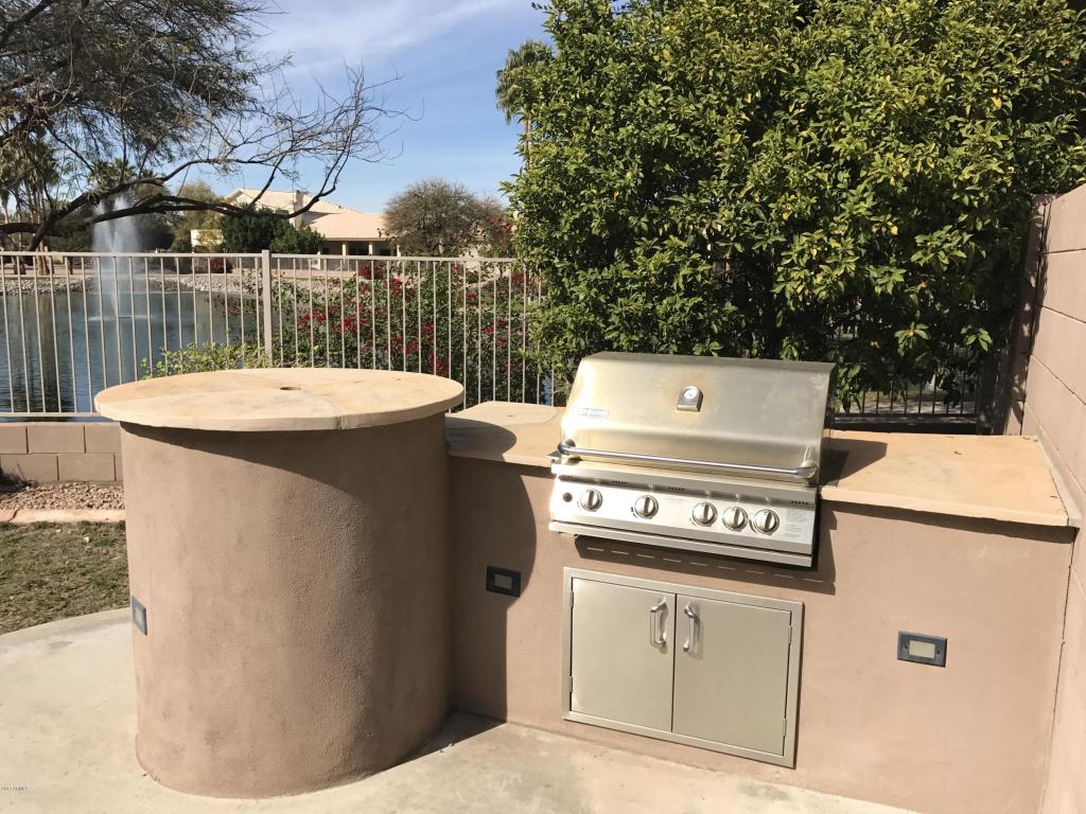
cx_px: 543
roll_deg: -0.3
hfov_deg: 63.4
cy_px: 407
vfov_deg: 49.7
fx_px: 878
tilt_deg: -8.4
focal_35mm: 28
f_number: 1.8
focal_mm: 3.99
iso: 20
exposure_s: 1/2994
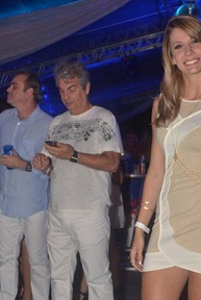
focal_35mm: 72
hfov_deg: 18.6
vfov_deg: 27.7
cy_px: 219
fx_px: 601
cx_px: 186
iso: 800
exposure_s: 1/100
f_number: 4
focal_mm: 24
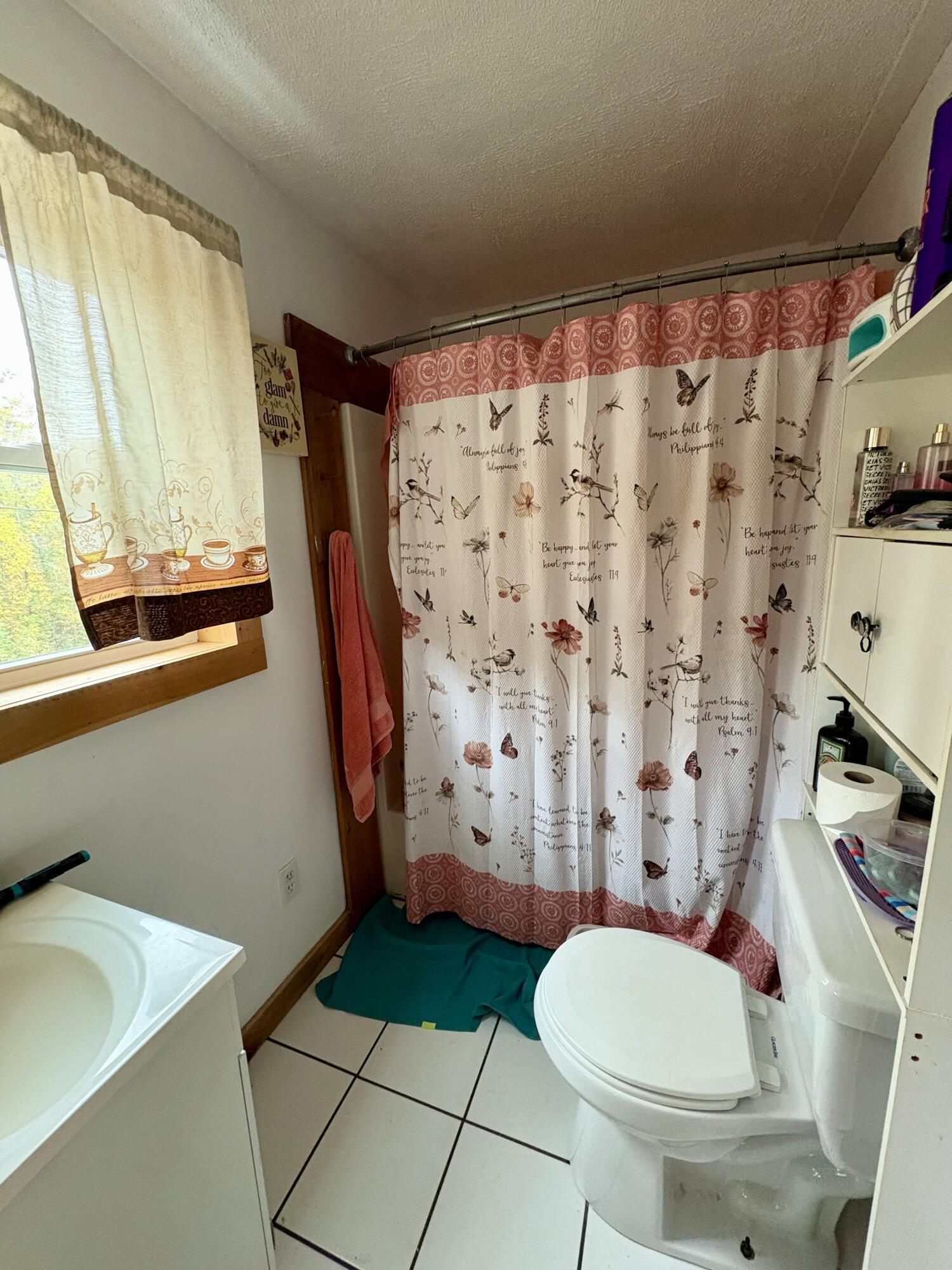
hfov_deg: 85.7
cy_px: 635
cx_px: 476
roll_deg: +2.3
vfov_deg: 102.1
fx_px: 513
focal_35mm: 14
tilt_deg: -10.1
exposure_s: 1/60
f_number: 2.2
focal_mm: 2.22
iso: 500
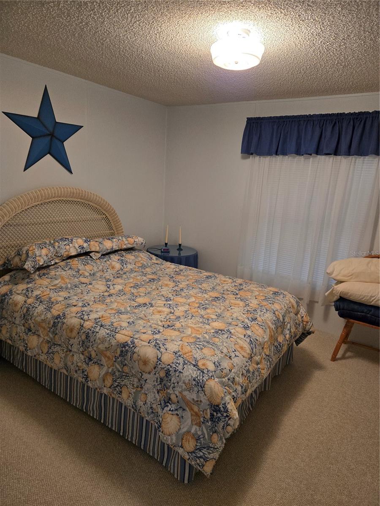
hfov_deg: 58.9
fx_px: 337
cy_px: 253
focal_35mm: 23
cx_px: 190
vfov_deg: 73.9
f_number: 1.8
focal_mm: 5.4
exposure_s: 1/120
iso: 320
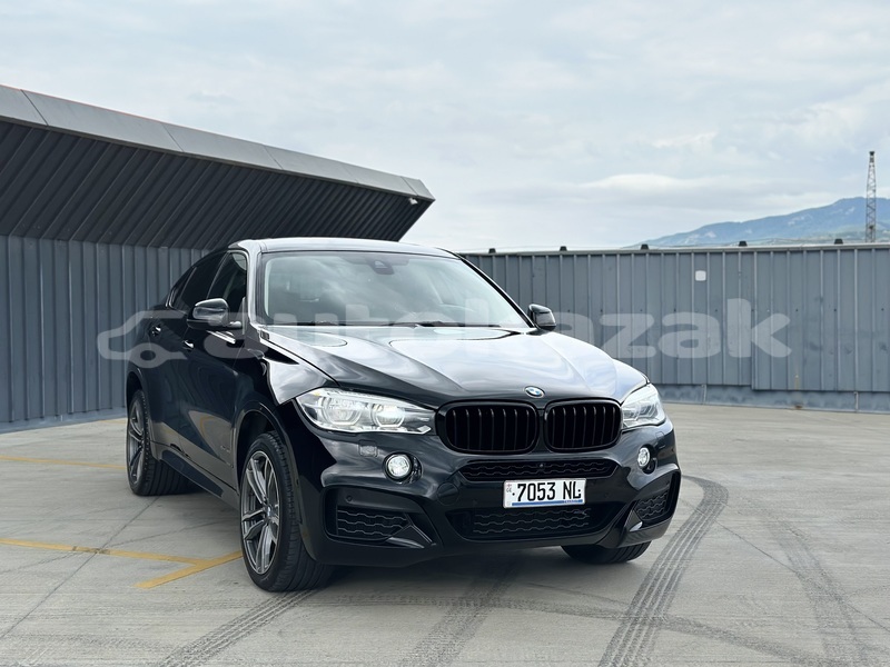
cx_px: 445
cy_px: 334
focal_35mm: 48
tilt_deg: -1.4
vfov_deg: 30.3
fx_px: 1234
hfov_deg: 39.7
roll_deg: -0.3
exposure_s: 1/5556
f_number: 1.78
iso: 100
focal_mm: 6.86
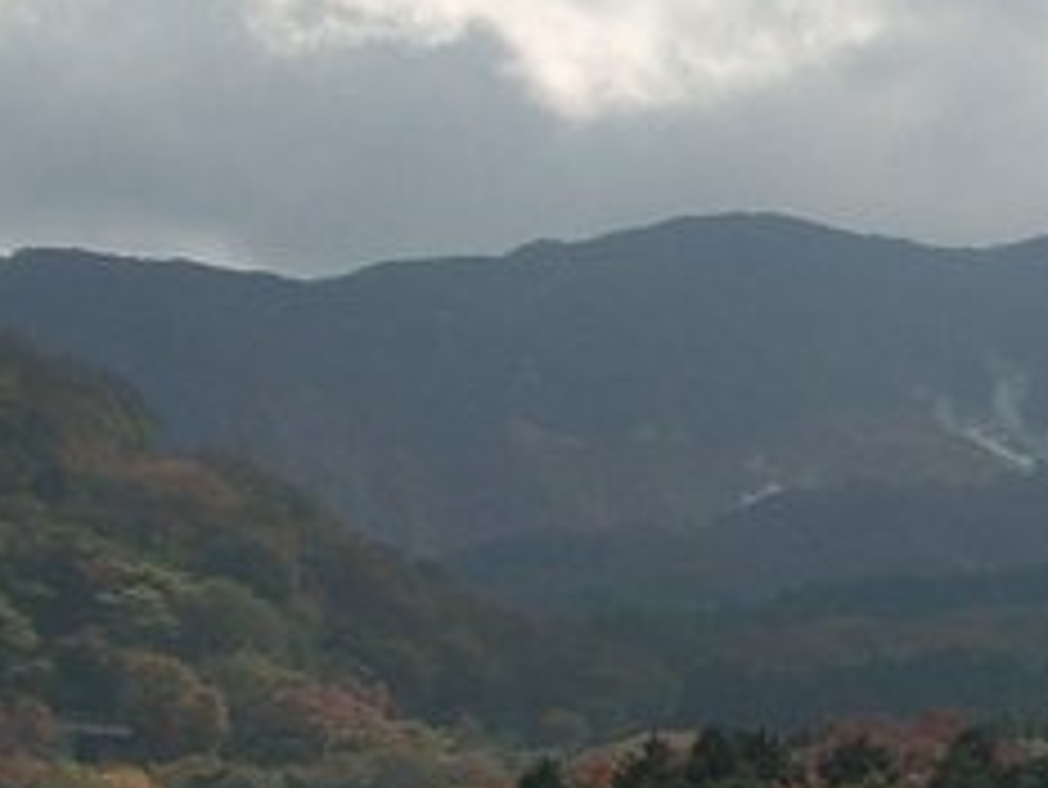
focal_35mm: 167
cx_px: 1403
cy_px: 491
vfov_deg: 8.9
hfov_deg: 11.5
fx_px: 5059
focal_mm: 7.9
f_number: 5.6
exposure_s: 1/400
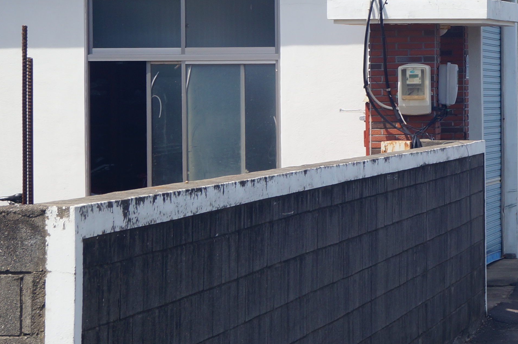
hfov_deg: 9.5
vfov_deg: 6.4
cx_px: 625
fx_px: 3065
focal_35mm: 213
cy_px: 133
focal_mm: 55
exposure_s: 1/125
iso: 100
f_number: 11
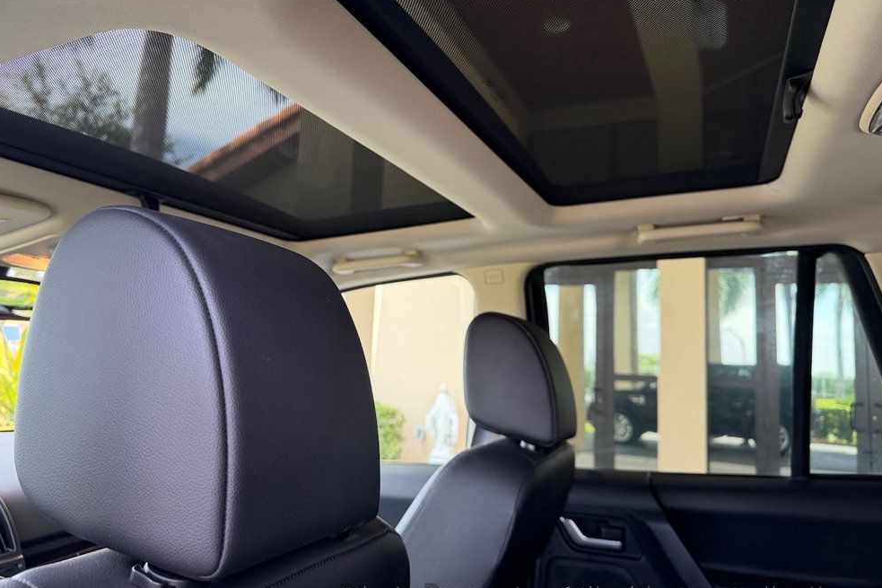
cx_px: 441
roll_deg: -2.7
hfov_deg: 69.4
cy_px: 281
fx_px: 637
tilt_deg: +7.8
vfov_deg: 49.5
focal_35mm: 26
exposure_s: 1/153
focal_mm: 6.76
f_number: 1.78
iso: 200
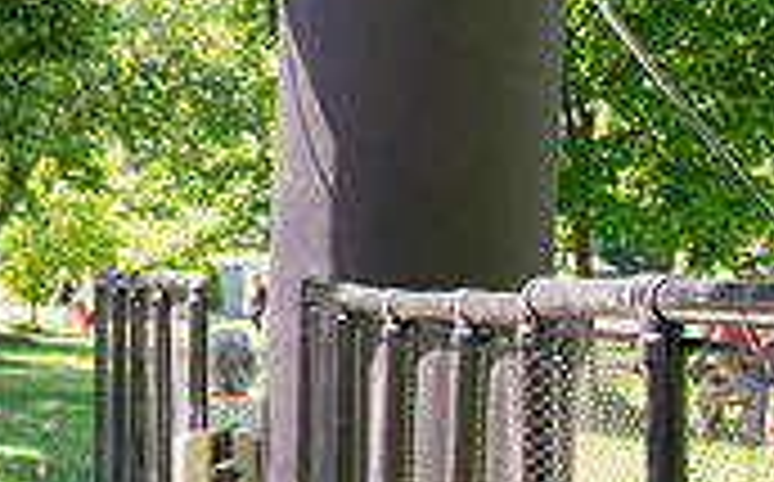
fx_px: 2612
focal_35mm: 124
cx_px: -315
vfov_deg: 10.5
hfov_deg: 15.8
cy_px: 279
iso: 500
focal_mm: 24
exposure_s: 1/400
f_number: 4
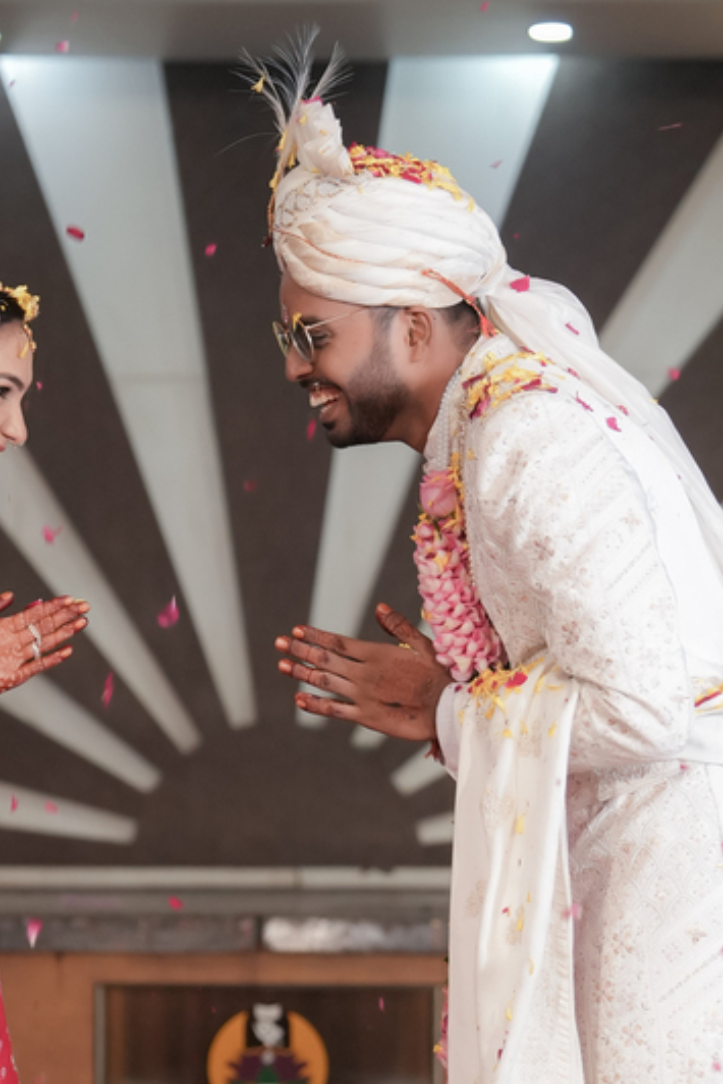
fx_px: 3793
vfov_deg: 16.2
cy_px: 721
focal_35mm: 126
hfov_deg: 10.9
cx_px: 193
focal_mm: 51
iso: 1250
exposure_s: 1/200
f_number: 2.8
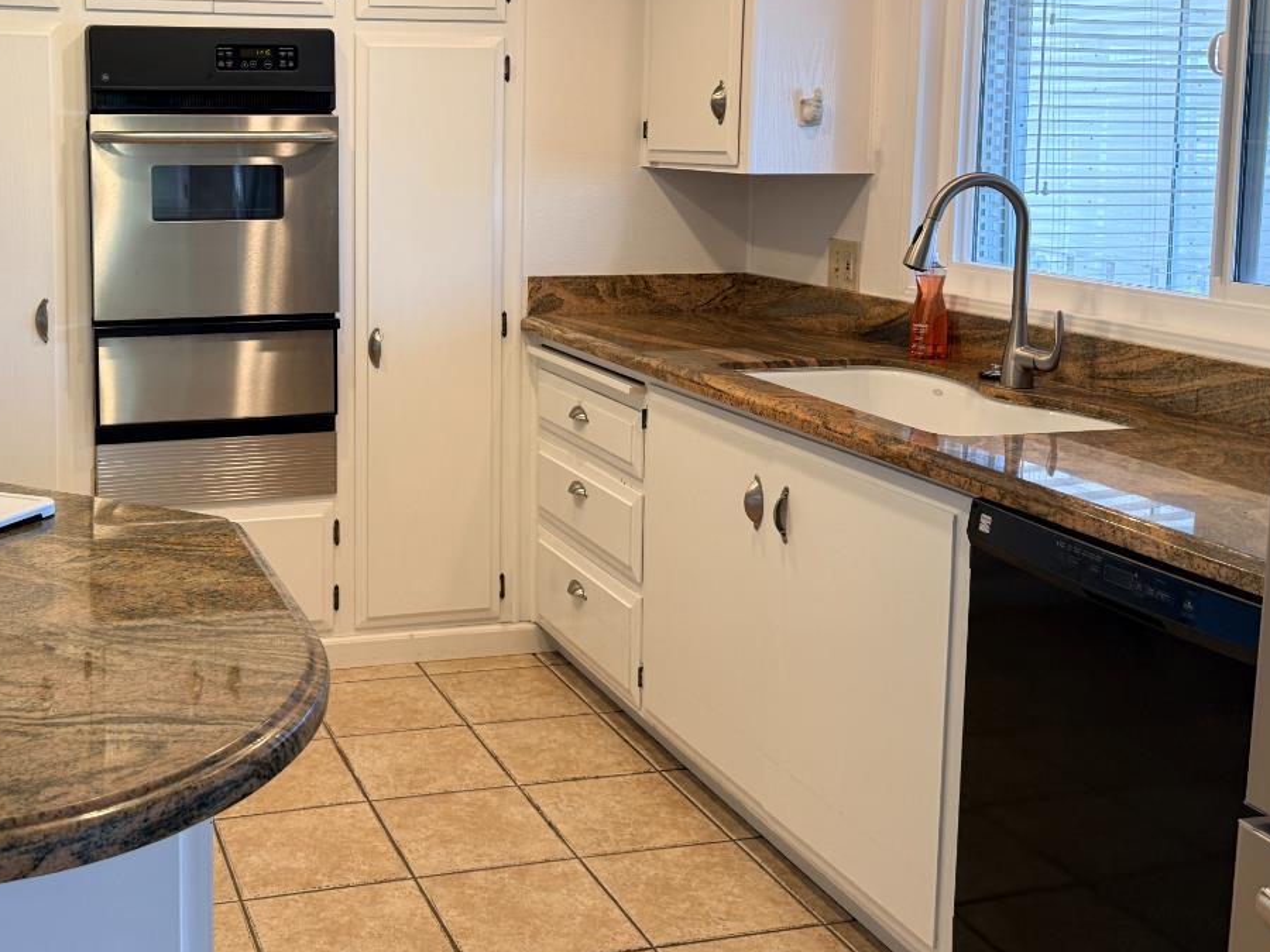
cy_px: 279
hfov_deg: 45.6
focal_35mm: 40
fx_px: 1468
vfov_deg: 35.4
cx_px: 358
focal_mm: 6.76
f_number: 1.78
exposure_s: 1/120
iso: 125
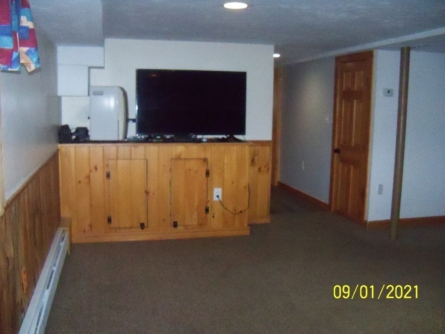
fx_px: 450
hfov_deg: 52.6
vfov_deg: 40.7
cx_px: 222
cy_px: 167
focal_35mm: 35
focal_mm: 6.2
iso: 1600
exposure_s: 1/500
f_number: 3.5
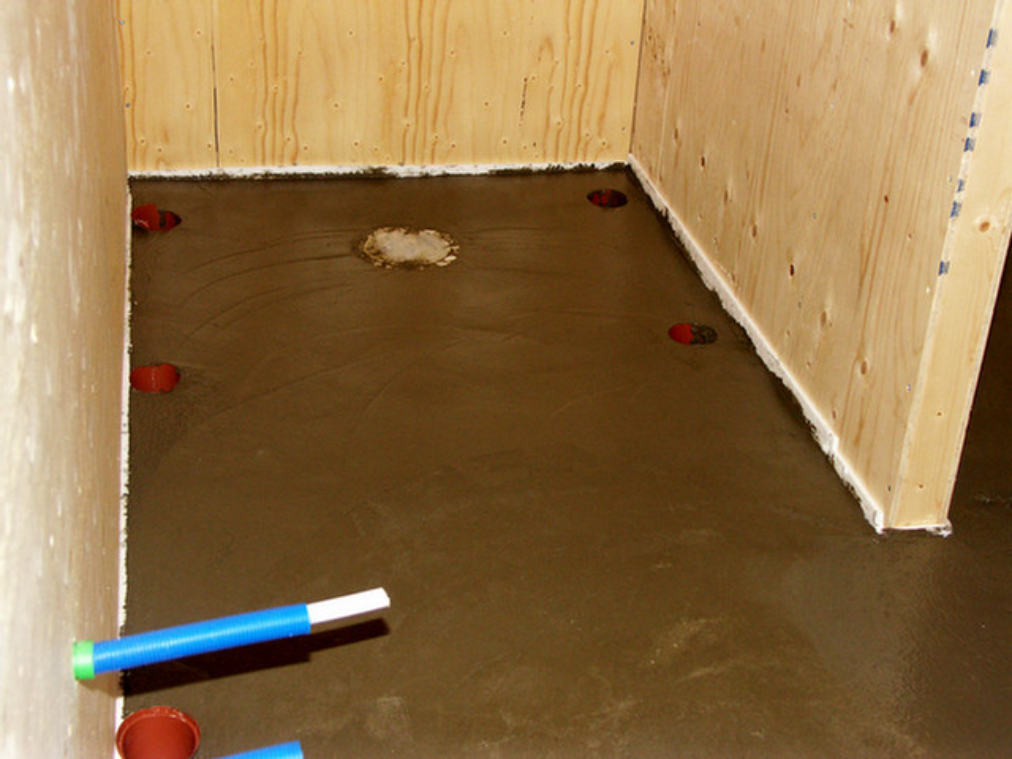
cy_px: 380
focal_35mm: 52
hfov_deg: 36.8
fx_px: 1520
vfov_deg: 28.0
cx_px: 506
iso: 200
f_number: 3.2
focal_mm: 13.41
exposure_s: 1/50
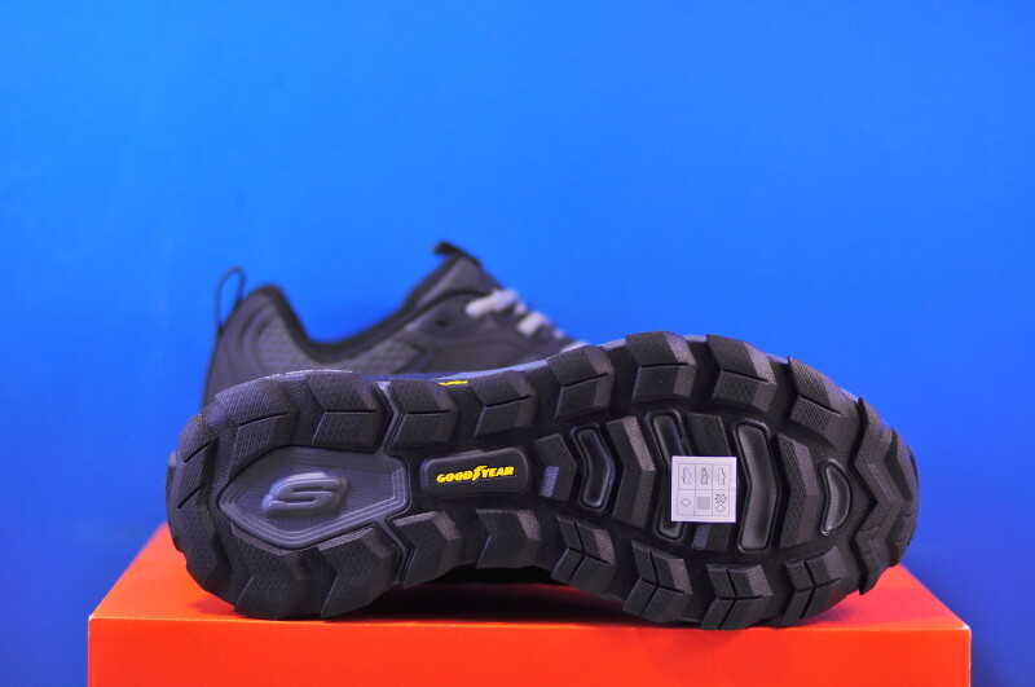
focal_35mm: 75
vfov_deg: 18.1
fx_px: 2153
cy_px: 344
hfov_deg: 27.0
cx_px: 518
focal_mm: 50
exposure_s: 1/320
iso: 250
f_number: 2
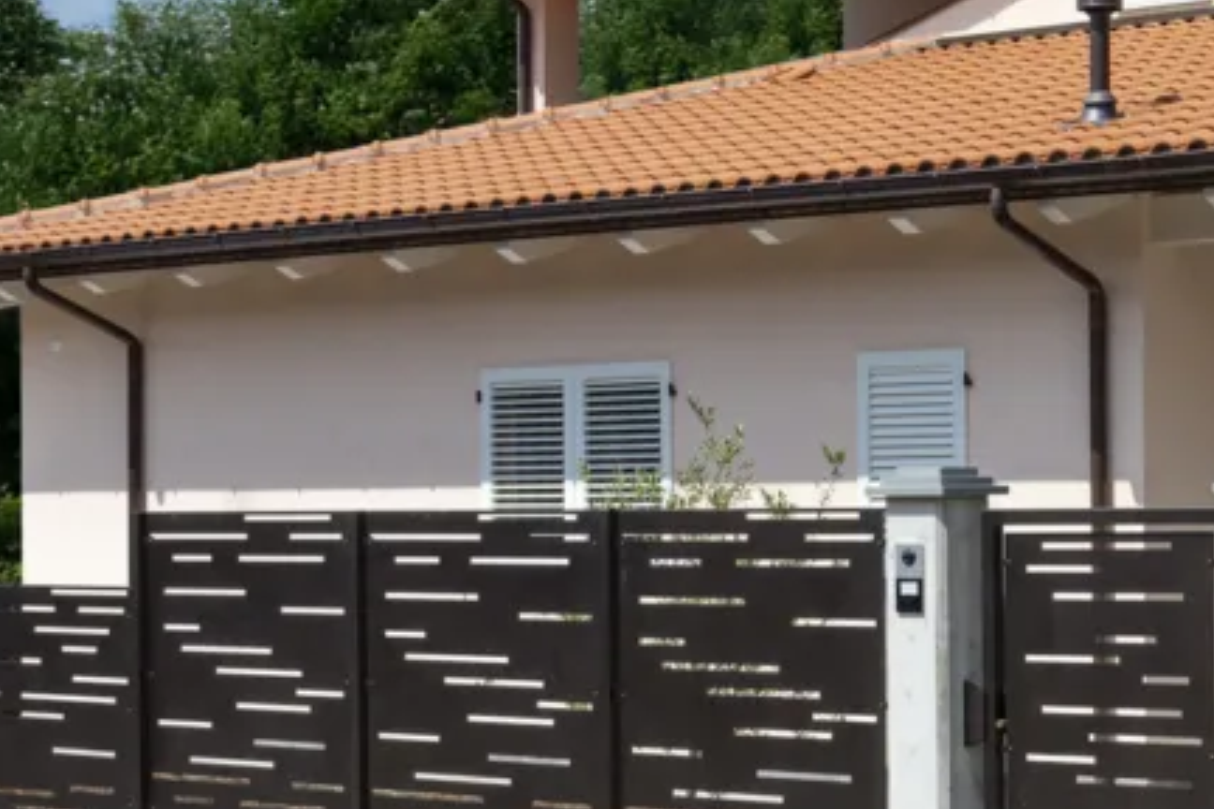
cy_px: 128
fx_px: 3136
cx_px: 1290
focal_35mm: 93
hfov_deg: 21.0
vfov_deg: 14.6
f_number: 8
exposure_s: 1/1250
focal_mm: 30
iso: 320
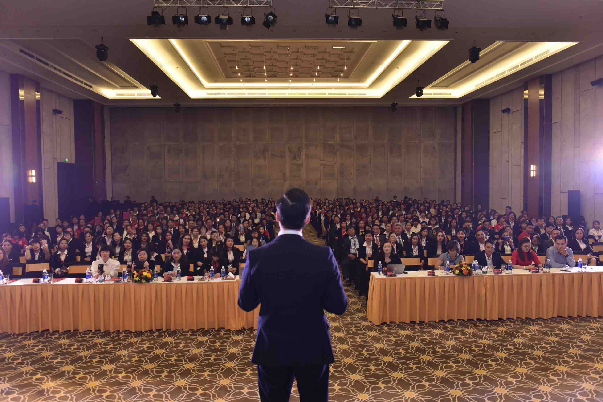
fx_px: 469
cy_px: 201
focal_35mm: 28
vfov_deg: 46.4
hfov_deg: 65.5
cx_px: 302
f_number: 6.3
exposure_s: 1/125
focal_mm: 28
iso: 1250
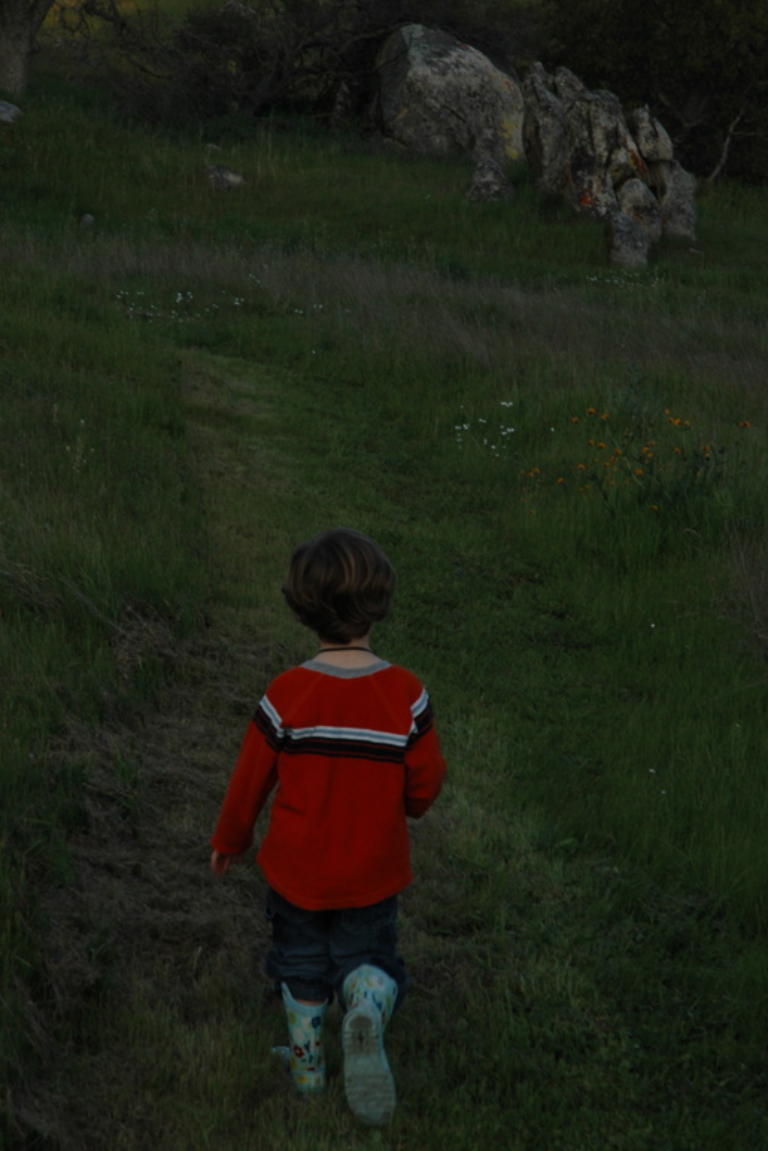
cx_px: 300
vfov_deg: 14.8
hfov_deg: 9.9
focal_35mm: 139
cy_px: 491
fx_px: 4446
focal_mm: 70
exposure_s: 1/125
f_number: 9
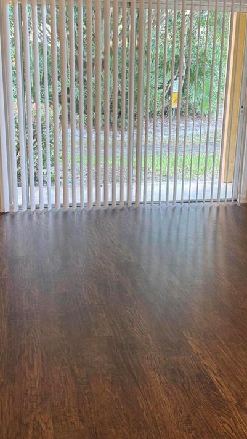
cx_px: 129
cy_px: 200
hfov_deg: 27.1
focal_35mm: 44
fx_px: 512
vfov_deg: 46.3
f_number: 1.78
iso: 100
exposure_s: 1/60
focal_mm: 6.76
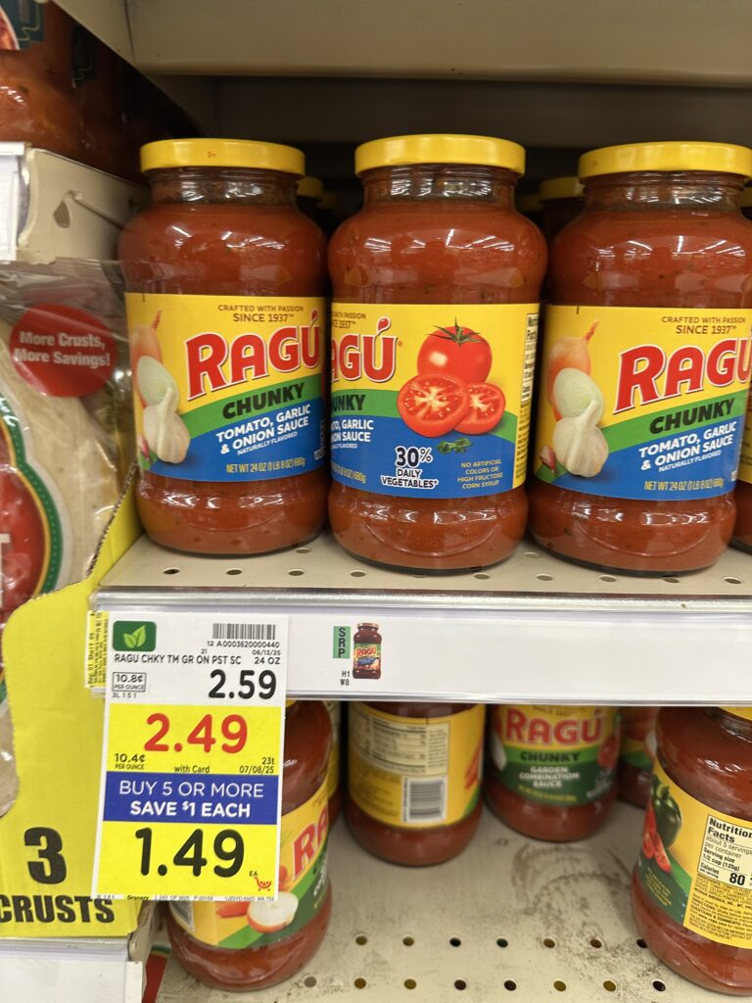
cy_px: 502
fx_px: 695
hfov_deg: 56.8
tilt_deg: -16.3
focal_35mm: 24
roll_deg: -2.1
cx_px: 376
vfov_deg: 71.6
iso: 160
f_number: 1.78
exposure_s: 1/66
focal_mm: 6.86
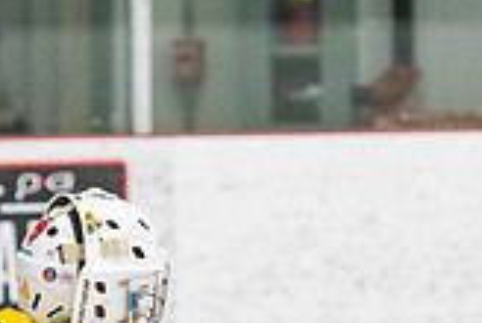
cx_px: 16
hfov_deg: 3.2
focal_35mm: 642
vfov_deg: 2.1
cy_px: 404
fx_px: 8611
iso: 2500
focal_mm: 116
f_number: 3.2
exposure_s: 1/640
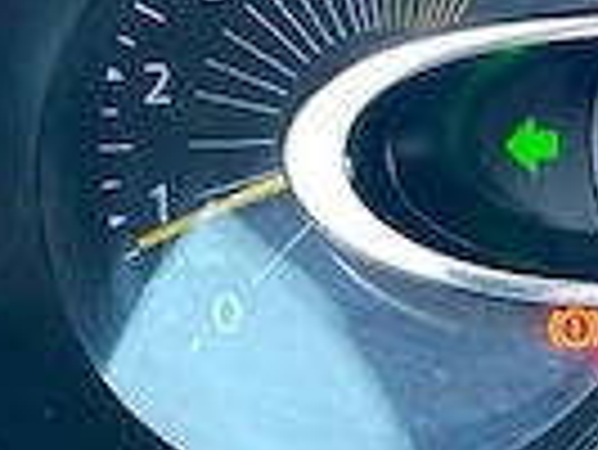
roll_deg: +1.3
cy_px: 284
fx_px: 2023
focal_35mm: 117
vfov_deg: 12.7
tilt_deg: -27.9
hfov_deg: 15.8
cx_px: 818
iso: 200
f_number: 1.6
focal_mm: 5.1
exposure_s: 1/60
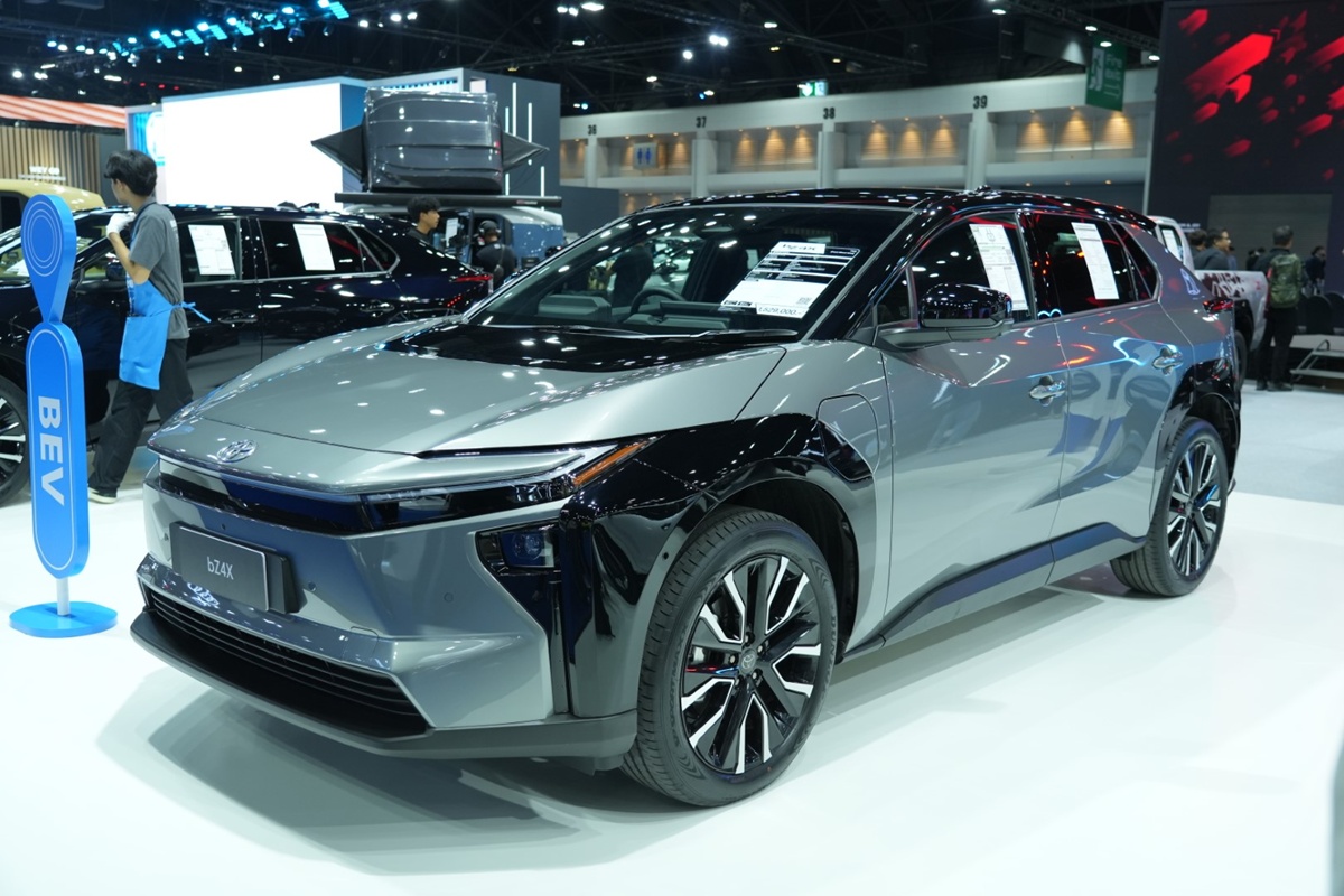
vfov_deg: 40.0
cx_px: 672
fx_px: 1232
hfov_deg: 57.2
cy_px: 448
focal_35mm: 33
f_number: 4
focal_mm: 33
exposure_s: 1/160
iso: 1000
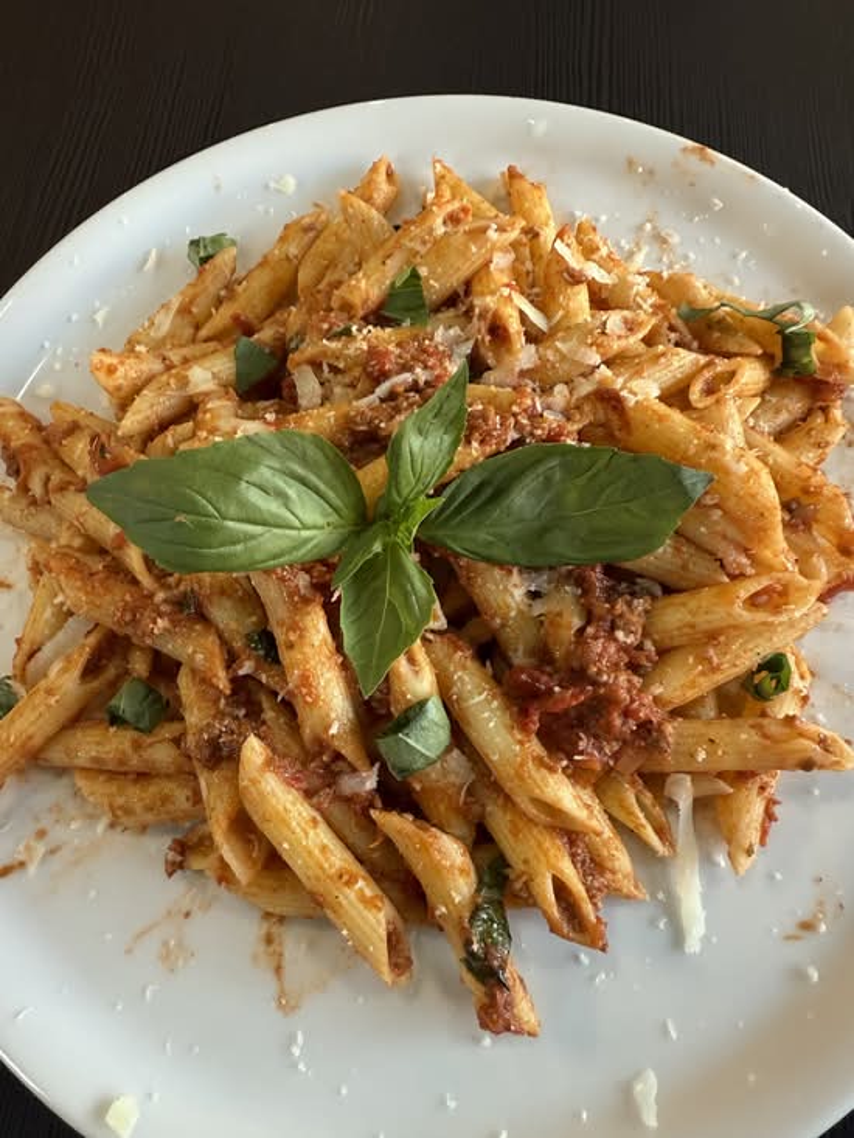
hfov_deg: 56.8
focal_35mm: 24
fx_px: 789
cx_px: 427
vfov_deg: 71.6
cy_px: 569
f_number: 2.2
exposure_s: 1/60
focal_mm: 2.22
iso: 250
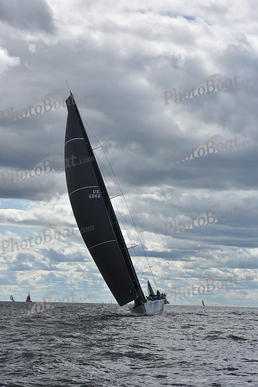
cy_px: 194
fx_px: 1074
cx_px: 129
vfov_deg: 20.4
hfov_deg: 13.7
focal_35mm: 100
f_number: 10
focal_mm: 100
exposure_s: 1/1000
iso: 250
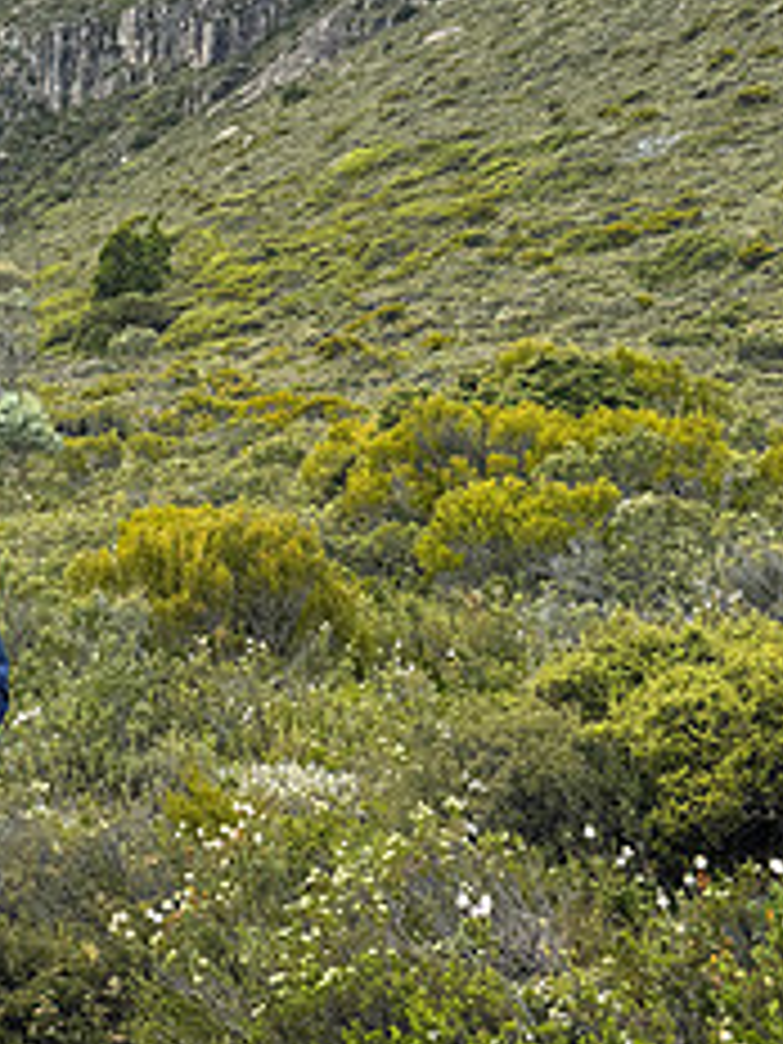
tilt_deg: -0.8
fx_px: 1810
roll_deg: -0.9
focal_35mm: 60
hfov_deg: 23.7
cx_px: 70
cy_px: 567
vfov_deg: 32.2
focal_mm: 6.86
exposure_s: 1/739
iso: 80
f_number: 1.78
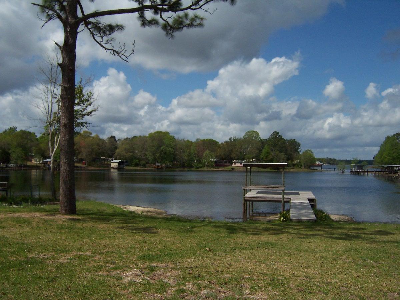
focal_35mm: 33
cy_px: 150
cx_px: 200
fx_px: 381
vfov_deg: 42.9
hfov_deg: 55.4
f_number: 5.6
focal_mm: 5.5
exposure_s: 1/1000
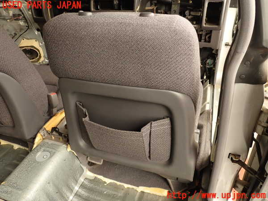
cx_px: 134
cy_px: 100
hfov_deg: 69.4
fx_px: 194
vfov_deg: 54.9
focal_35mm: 25
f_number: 2.8
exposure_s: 1/60
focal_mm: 4.5
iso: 100
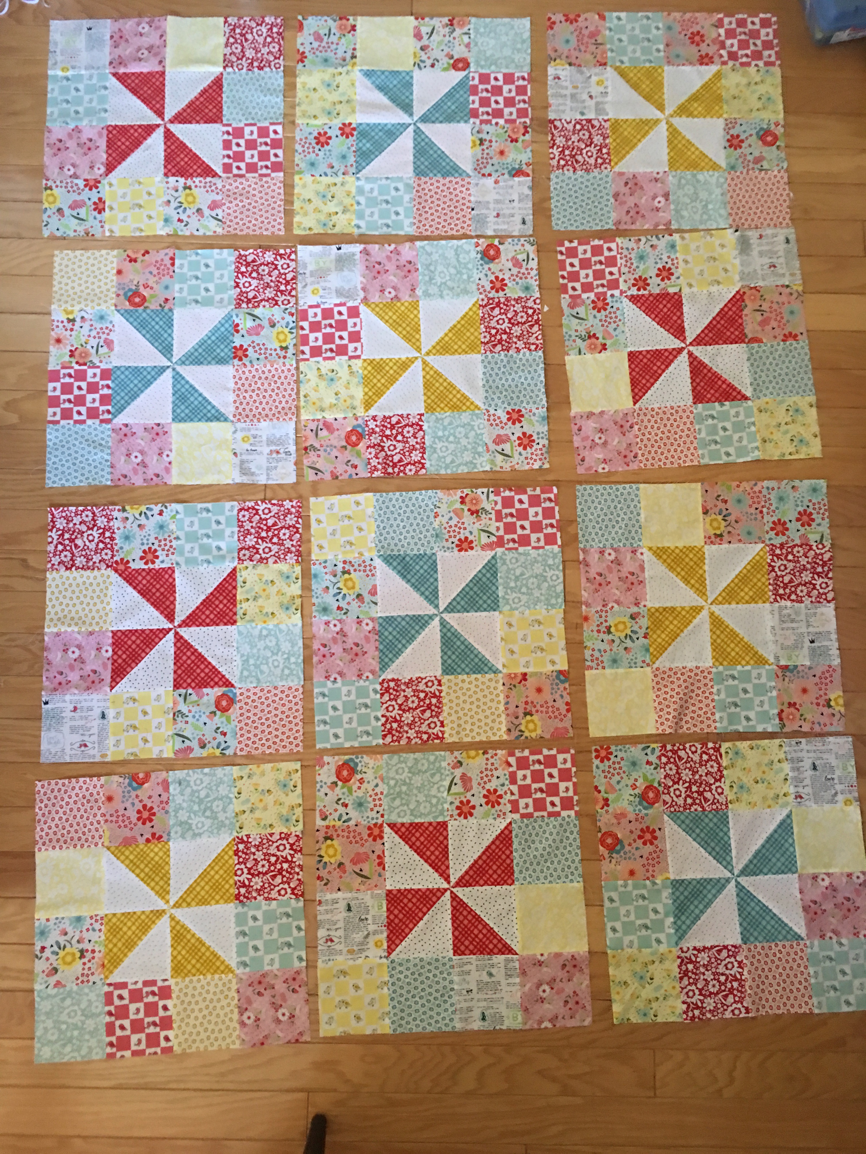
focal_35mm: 29
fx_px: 967
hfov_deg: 48.2
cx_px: 433
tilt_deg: -80.1
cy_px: 577
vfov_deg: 61.7
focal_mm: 4.15
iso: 50
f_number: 2.2
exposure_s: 1/4
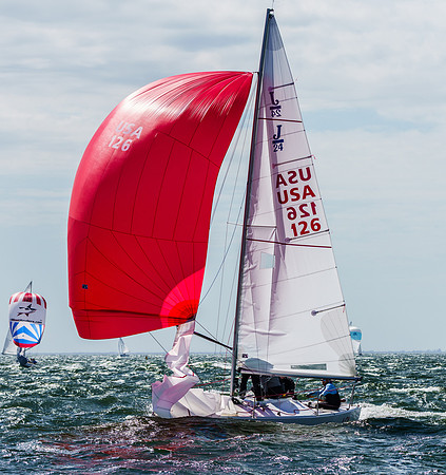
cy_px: 321
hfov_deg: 7.5
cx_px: 232
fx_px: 3389
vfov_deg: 8.0
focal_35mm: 225
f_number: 8
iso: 160
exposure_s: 1/1000
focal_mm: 123
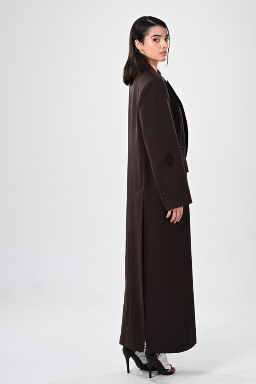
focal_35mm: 79
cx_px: 160
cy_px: 127
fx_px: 843
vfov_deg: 25.5
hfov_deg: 17.2
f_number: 4
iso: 100
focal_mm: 54
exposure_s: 1/125
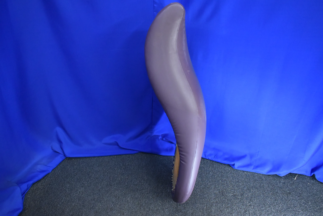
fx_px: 269
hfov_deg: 61.9
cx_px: 162
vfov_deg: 43.7
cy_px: 108
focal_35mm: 30
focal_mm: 20
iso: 2800
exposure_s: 1/125
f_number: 3.5
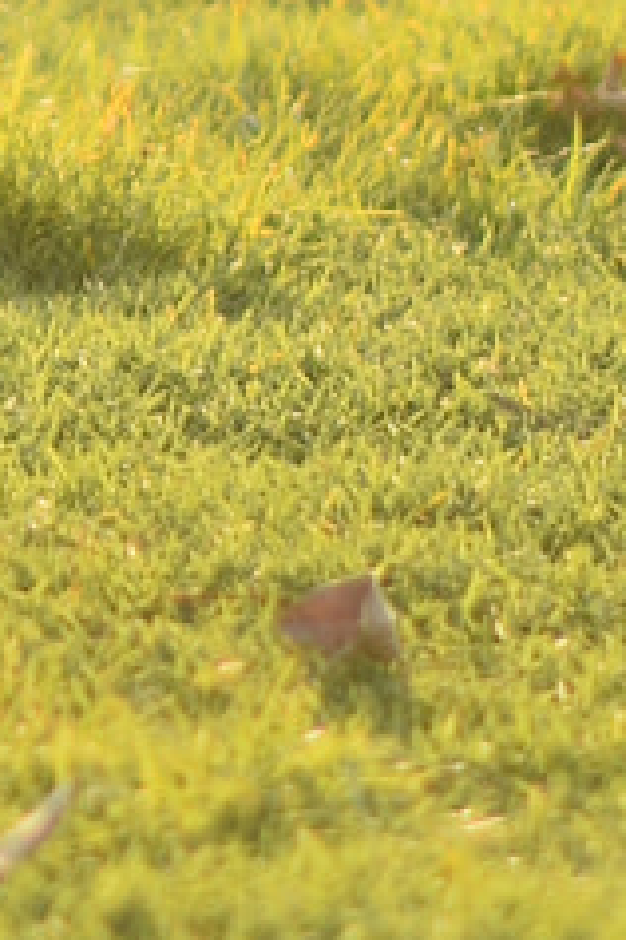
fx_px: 13223
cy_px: 79
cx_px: -985
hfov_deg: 2.7
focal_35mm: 507
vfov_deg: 4.1
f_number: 1.8
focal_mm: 50
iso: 100
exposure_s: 1/1250
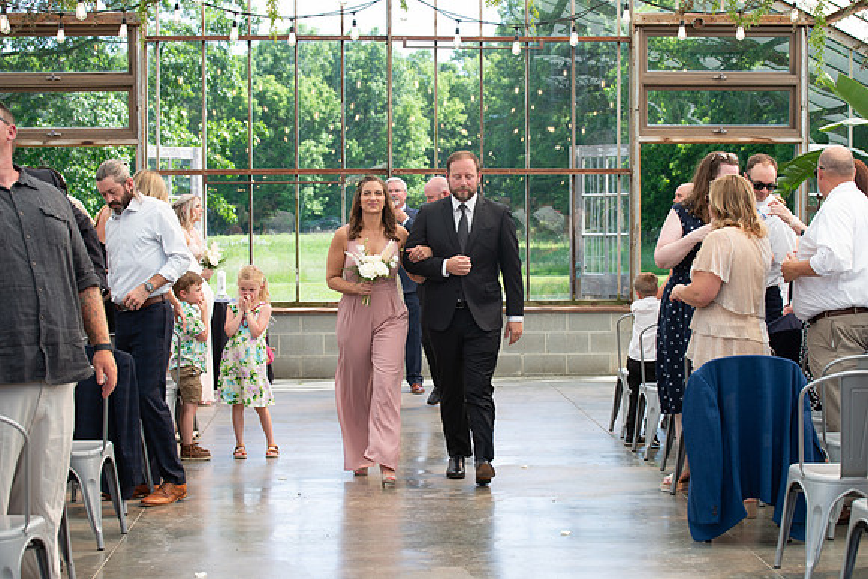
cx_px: 465
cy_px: 308
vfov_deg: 18.0
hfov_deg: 26.8
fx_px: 1824
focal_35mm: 76
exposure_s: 1/200
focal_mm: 70
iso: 160
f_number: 5.6
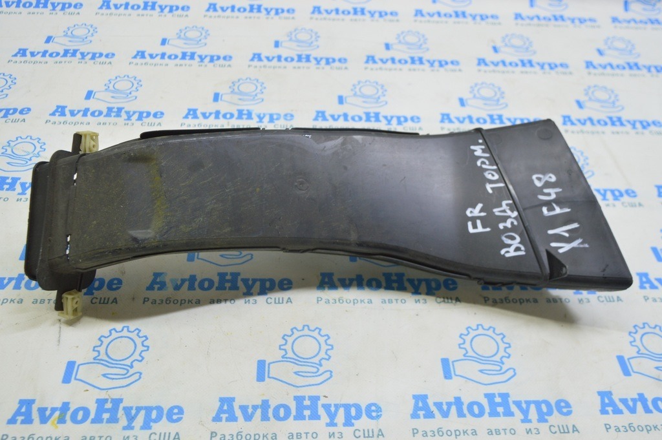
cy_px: 220
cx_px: 331
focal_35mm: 36
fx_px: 661
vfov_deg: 36.8
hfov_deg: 53.2
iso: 400
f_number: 5.6
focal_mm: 24
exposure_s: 1/20
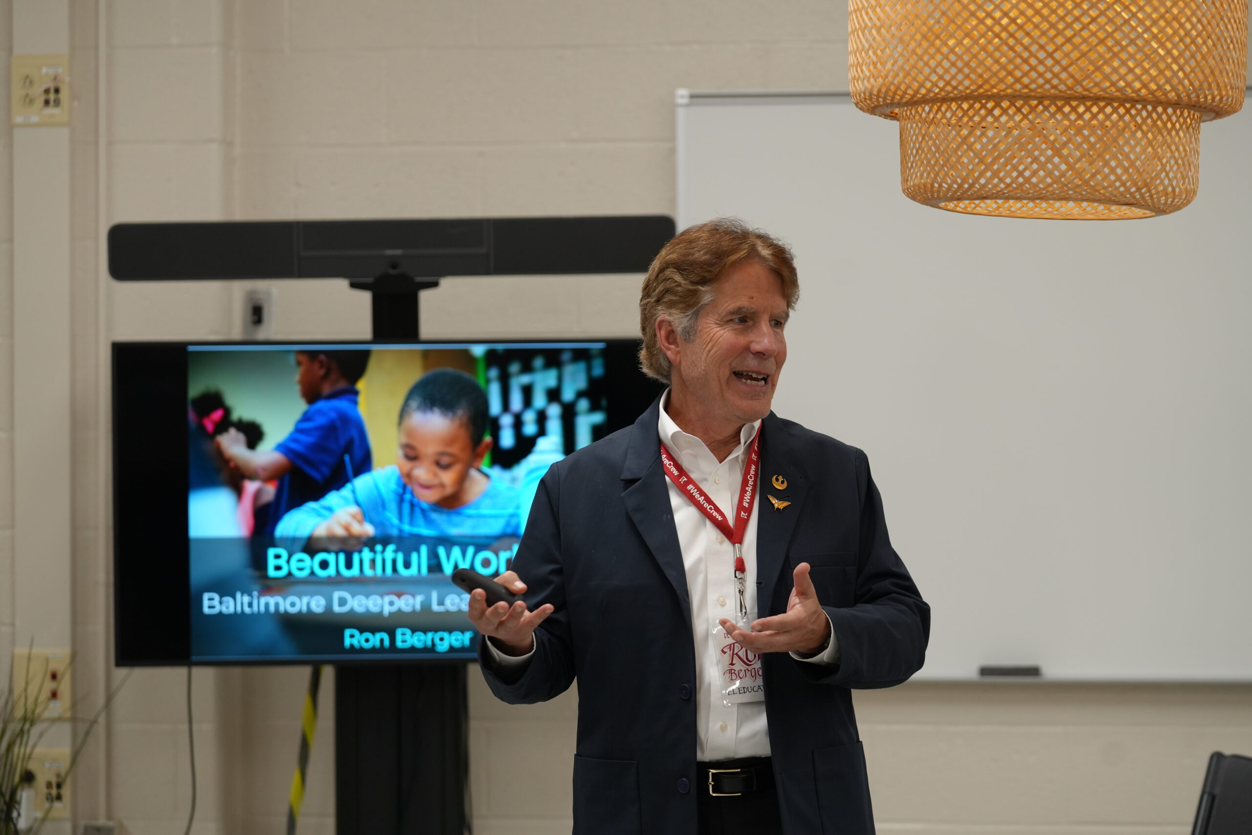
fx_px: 3721
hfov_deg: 19.1
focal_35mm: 107
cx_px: 626
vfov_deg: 12.8
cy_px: 418
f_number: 4
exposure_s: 1/160
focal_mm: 107
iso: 1000
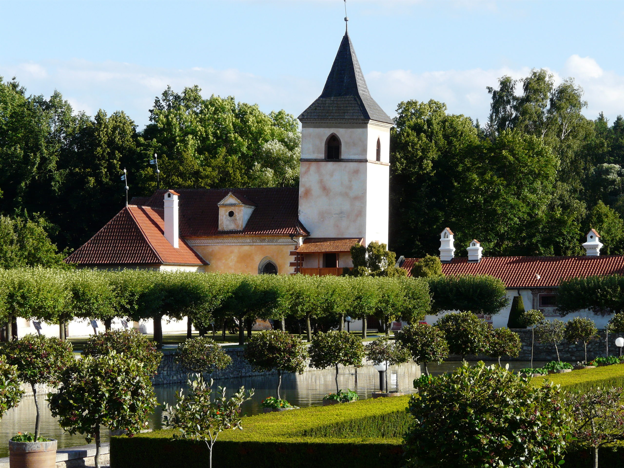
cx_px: 312
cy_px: 234
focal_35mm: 117
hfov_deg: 16.8
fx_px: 2109
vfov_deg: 12.7
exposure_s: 1/250
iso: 100
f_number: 5.6
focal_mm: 19.2
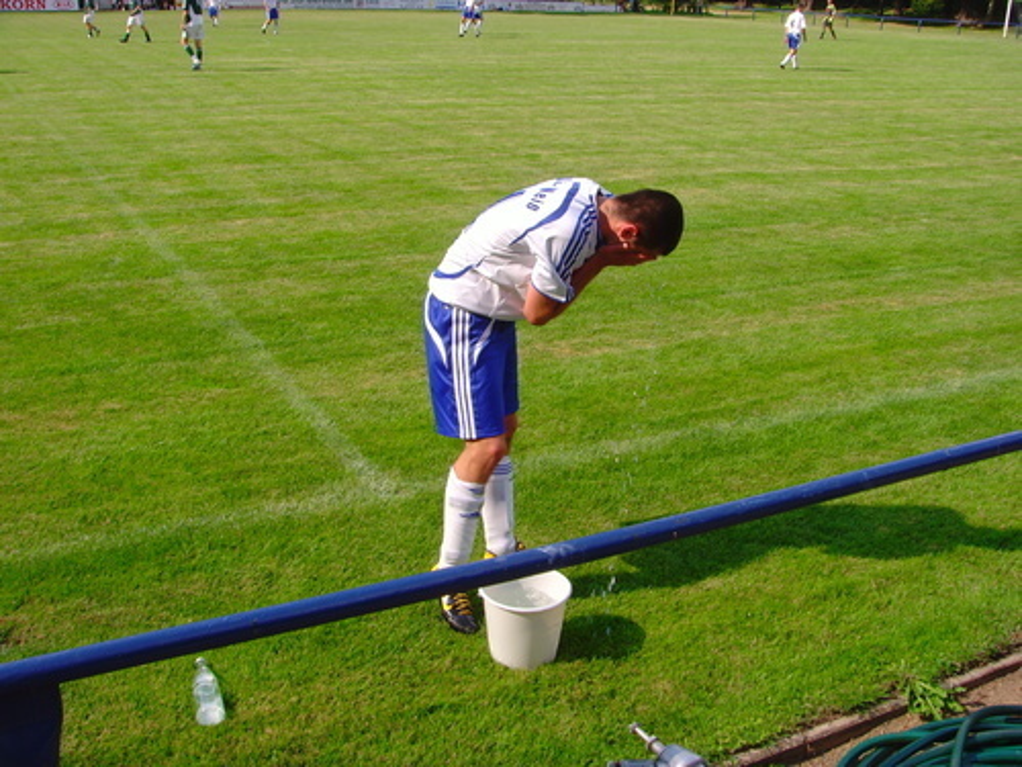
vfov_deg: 36.8
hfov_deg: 47.9
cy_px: 384
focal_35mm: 39
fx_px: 1151
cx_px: 511
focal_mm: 6.6
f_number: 6.3
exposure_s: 1/180
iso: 80
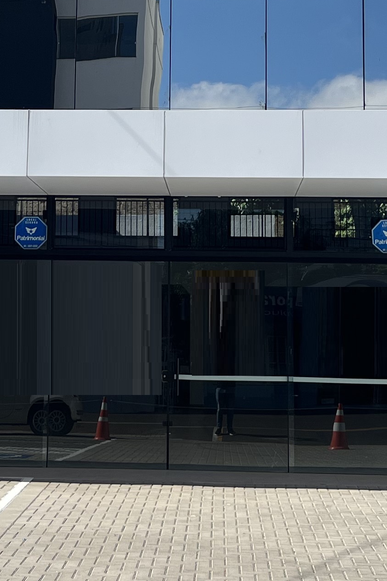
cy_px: 129
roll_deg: -0.6
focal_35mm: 86
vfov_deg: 23.4
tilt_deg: +8.9
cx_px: 125
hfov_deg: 15.8
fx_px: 1387
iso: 50
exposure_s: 1/2825
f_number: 1.6
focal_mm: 5.1
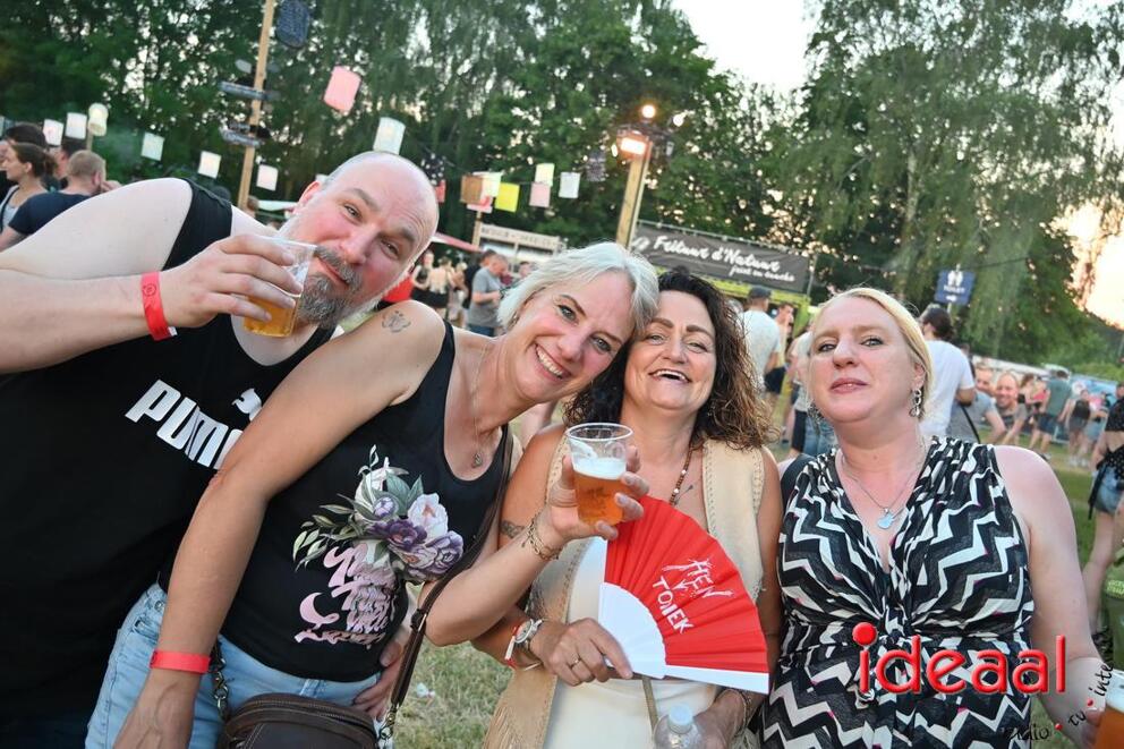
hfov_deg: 63.7
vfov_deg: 44.9
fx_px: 905
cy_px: 374
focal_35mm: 29
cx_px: 562
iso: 560
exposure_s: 1/125
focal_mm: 19.5
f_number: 3.5
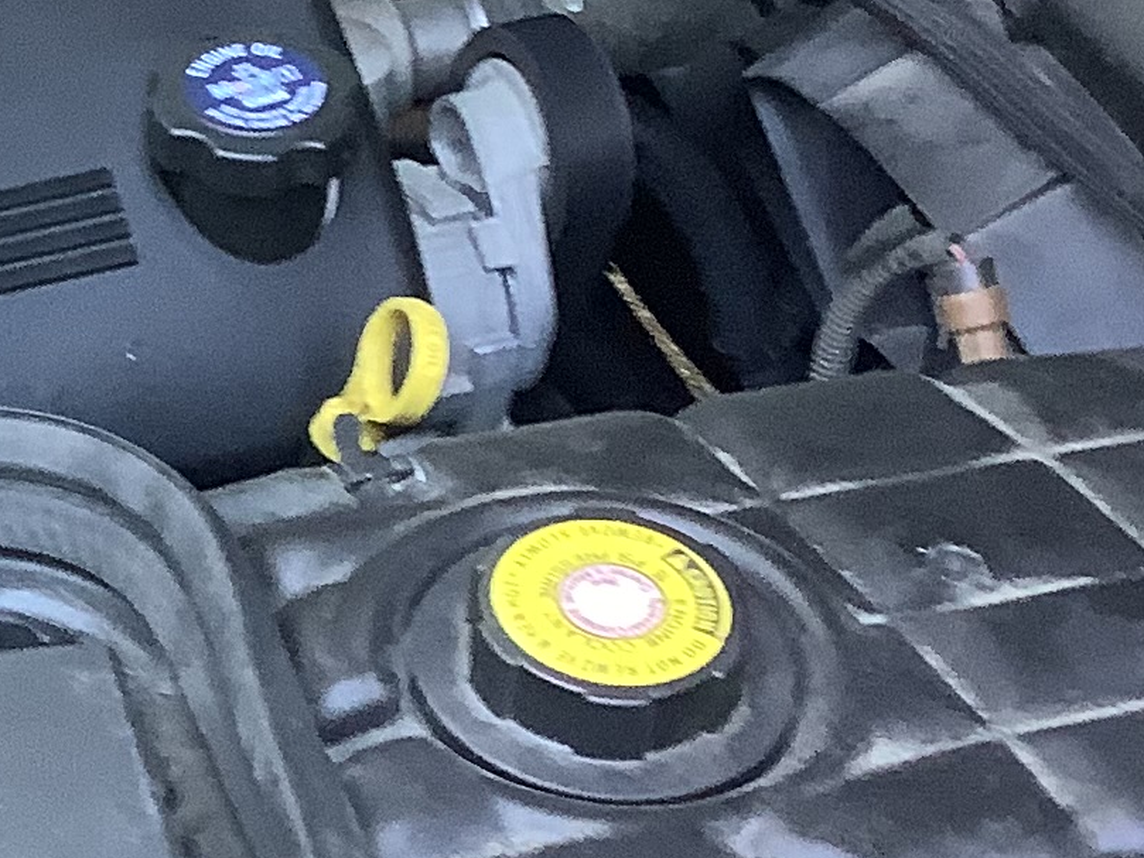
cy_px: 458
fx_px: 4132
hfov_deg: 15.0
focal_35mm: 125
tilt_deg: -43.6
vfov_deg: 11.9
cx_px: -358
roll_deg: +0.4
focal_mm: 3.3
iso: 125
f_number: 2.4
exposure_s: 1/60
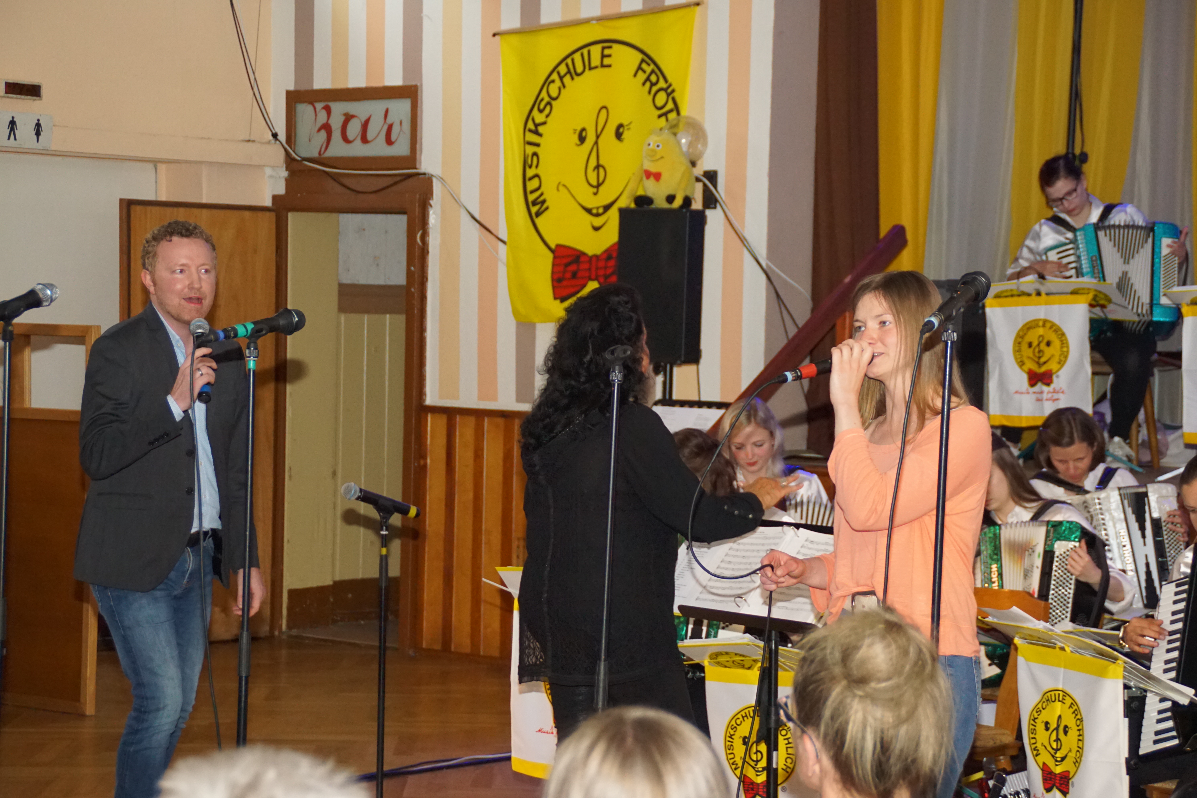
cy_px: 399
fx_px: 3491
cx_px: 598
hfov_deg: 19.5
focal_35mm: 105
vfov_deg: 13.0
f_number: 5
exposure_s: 1/60
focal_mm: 70
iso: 1600
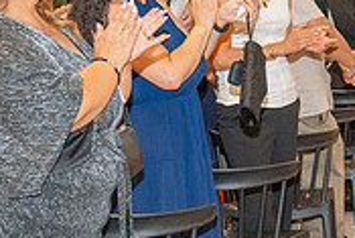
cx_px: 570
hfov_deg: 12.9
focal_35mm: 149
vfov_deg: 9.2
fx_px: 1470
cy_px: 156
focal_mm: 45
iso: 1250
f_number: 3.5
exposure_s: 1/200
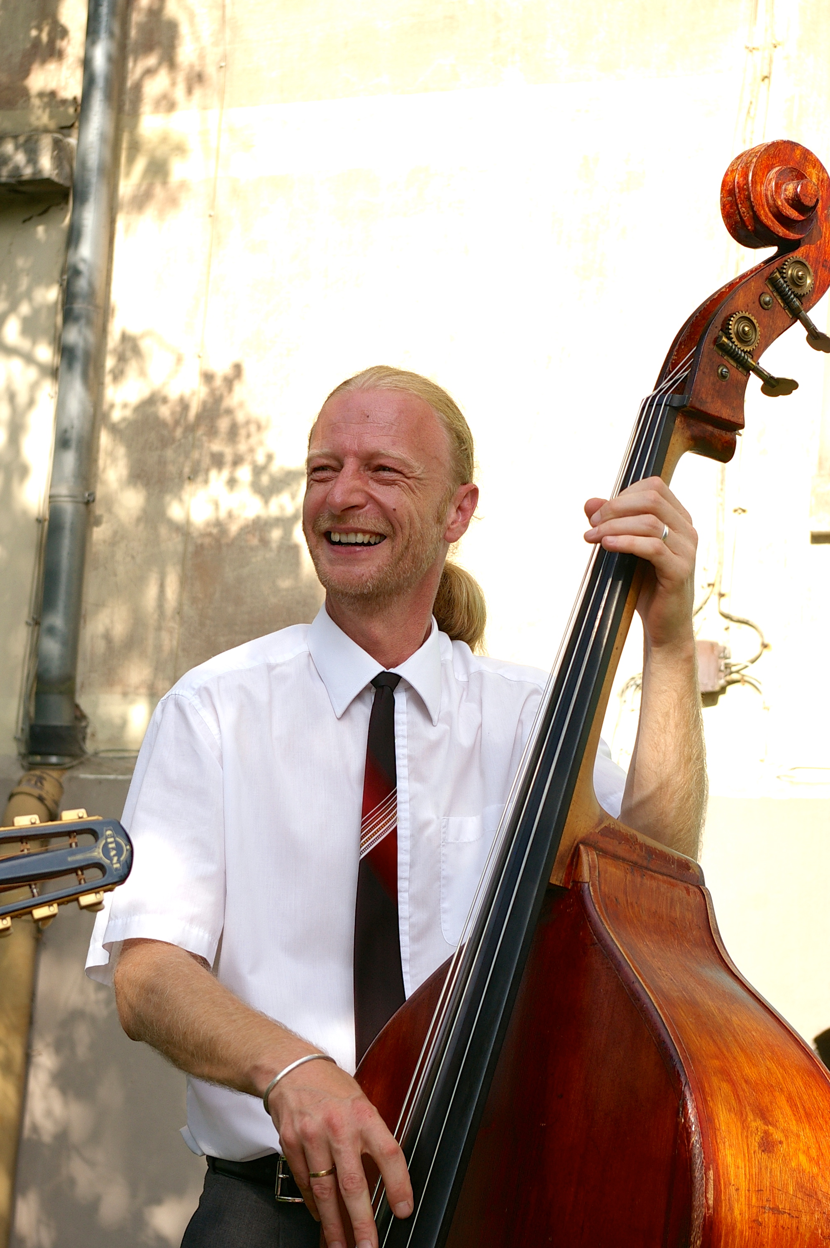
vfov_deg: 24.6
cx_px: 415
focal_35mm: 82
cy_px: 624
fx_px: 2858
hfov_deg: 16.5
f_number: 8
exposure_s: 1/500
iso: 200
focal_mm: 55
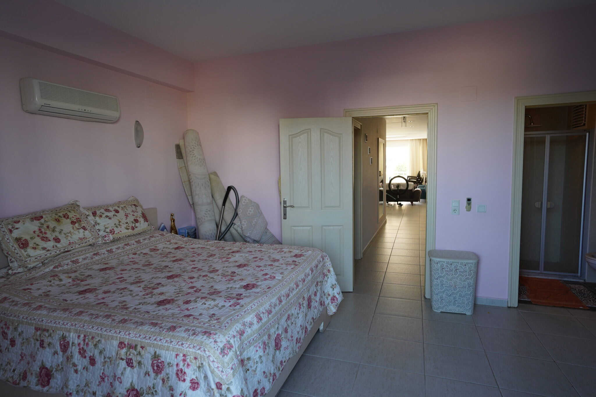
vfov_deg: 61.9
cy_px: 198
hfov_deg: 84.0
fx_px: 331
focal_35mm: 20
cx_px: 298
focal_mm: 20
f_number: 4
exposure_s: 1/160
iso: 800
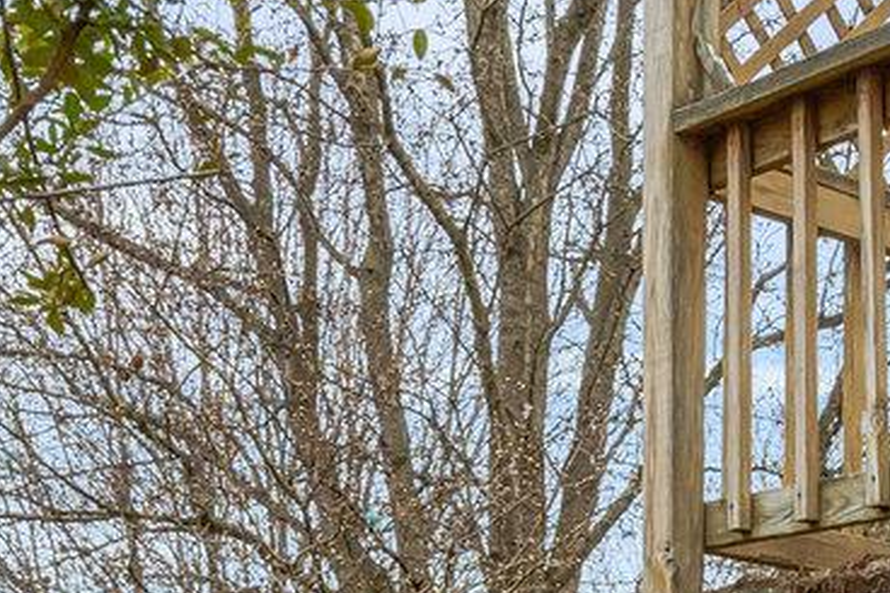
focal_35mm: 89
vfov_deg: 14.1
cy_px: 962
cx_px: 568
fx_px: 2199
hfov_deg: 22.8
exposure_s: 1/400
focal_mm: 16
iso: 1250
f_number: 8
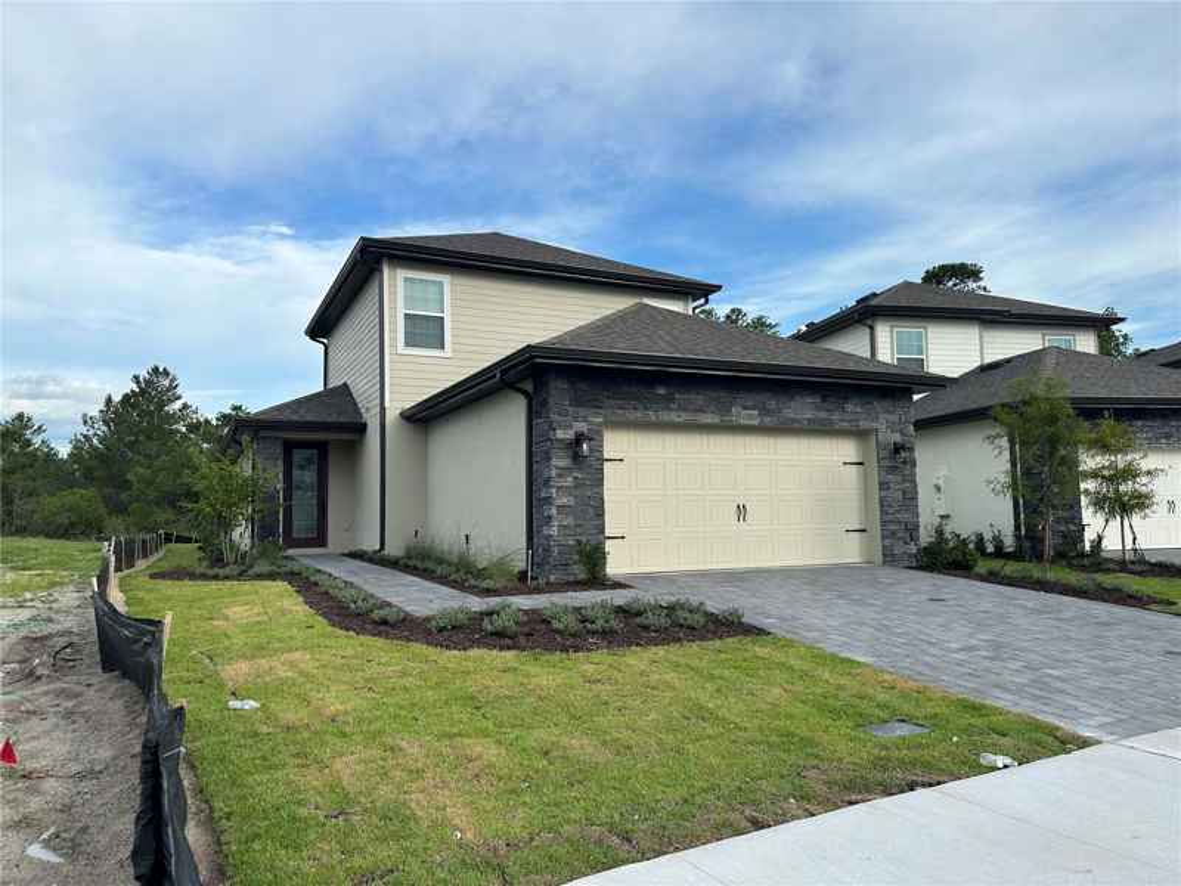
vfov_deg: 56.8
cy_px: 443
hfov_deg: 71.6
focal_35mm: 24
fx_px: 819
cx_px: 590
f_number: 1.78
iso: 80
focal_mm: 6.86
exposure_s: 1/3155
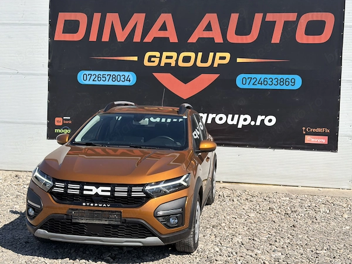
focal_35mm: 48
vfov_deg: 30.3
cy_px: 132
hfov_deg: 39.7
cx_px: 176
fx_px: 488
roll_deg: -1.7
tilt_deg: -2.5
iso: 80
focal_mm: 6.76
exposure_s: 1/5208
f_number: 1.78
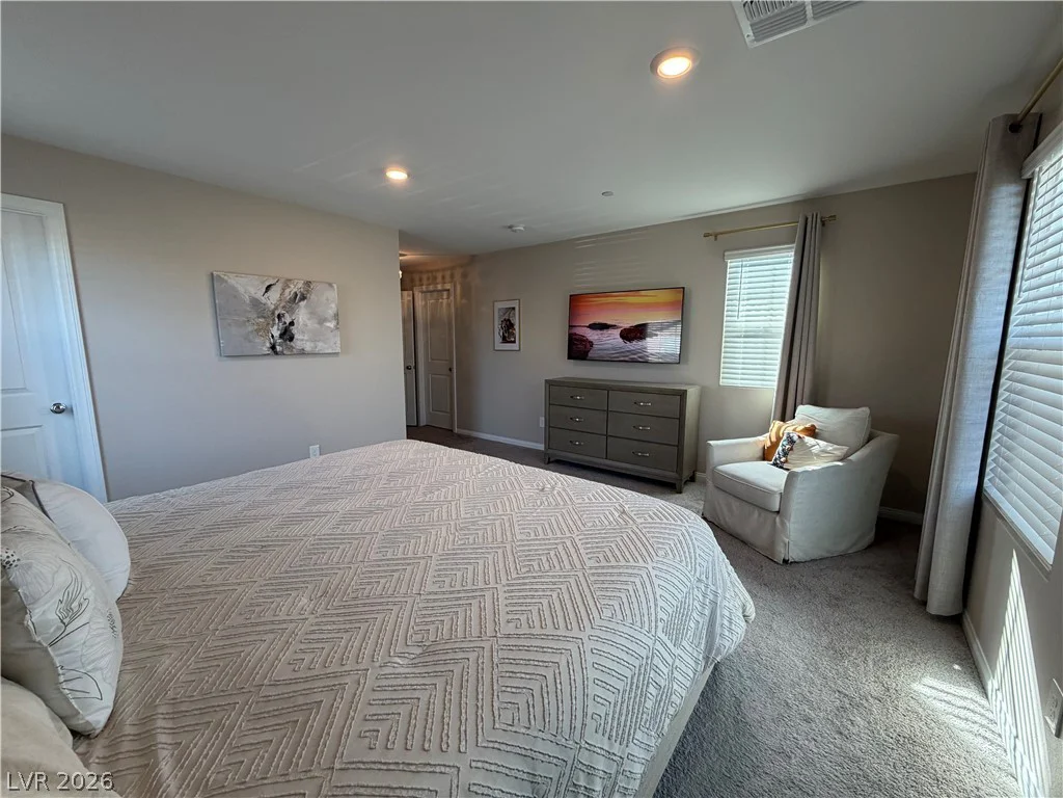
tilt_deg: -7.3
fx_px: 430
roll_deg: +0.1
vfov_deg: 85.7
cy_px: 399
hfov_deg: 102.1
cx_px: 532
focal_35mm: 14
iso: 125
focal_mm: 2.22
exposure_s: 1/120
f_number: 2.2
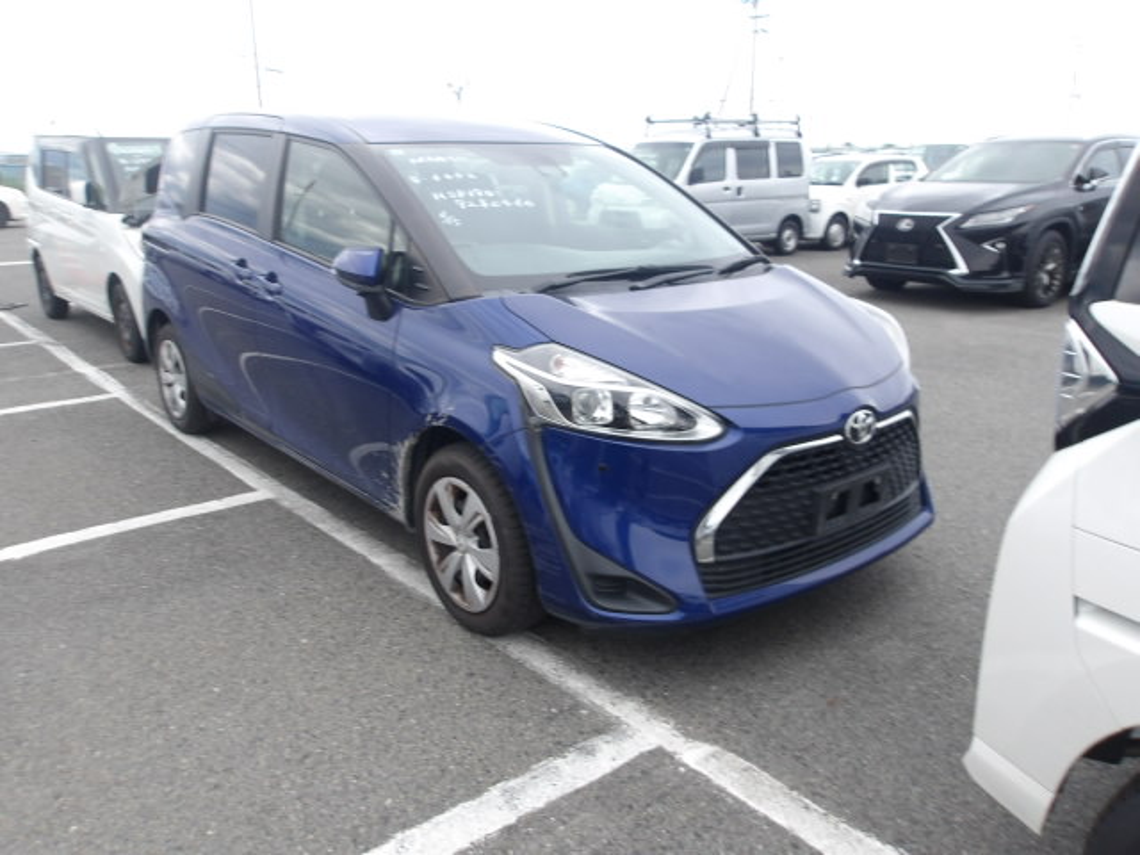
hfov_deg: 65.3
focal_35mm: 27
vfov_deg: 51.4
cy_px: 428
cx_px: 570
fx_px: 889
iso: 184
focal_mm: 4.9
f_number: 10.4
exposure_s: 1/60
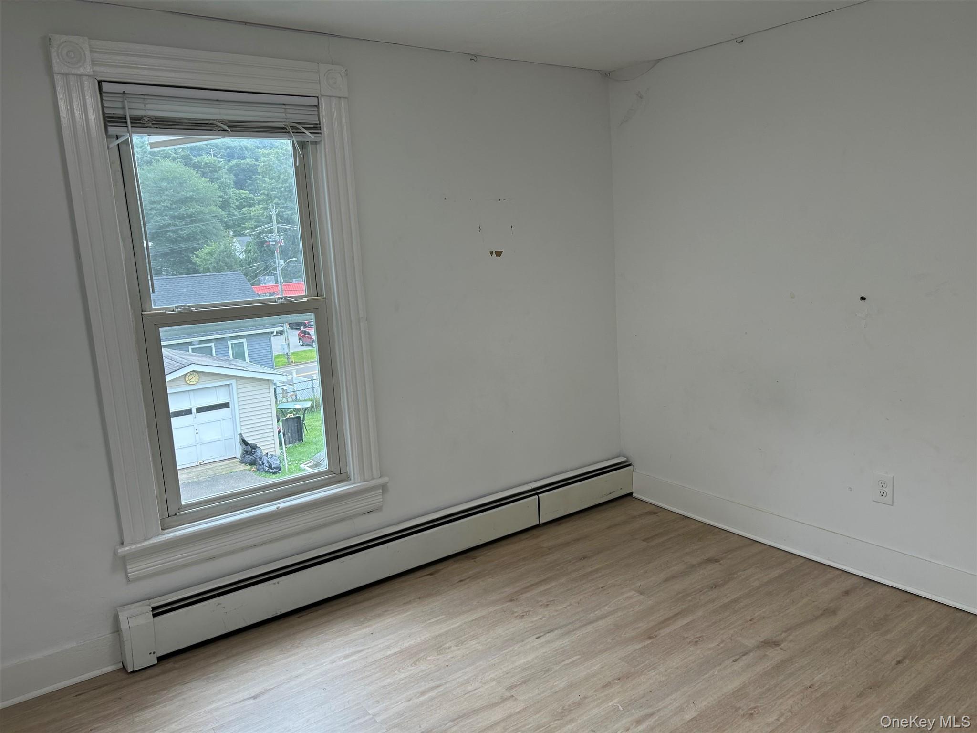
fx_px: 734
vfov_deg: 53.1
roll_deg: +3.4
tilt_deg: -10.1
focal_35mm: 26
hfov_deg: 67.3
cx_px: 488
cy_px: 366
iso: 50
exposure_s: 1/164
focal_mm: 5.7
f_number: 1.5
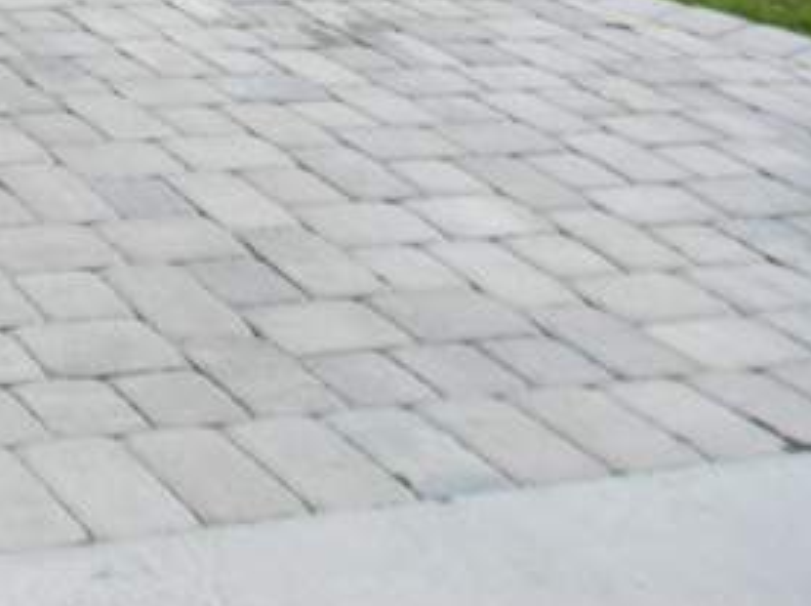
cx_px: -331
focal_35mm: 81
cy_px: -261
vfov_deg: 16.7
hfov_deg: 21.2
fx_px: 1895
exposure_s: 1/222
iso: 80
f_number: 7
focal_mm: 5
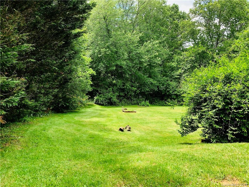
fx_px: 187
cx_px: 124
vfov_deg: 53.1
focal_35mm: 26
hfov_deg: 67.3
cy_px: 94
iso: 25
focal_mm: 4.25
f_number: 1.8
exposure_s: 1/420
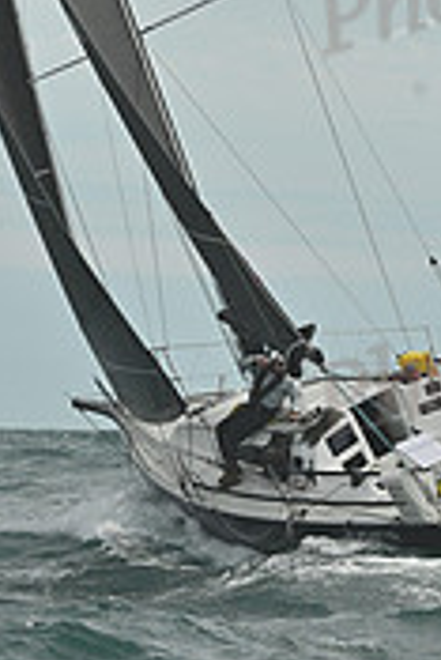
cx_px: 122
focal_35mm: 305
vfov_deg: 6.7
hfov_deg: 4.5
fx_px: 5593
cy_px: -185
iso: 320
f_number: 11
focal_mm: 92
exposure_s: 1/1250
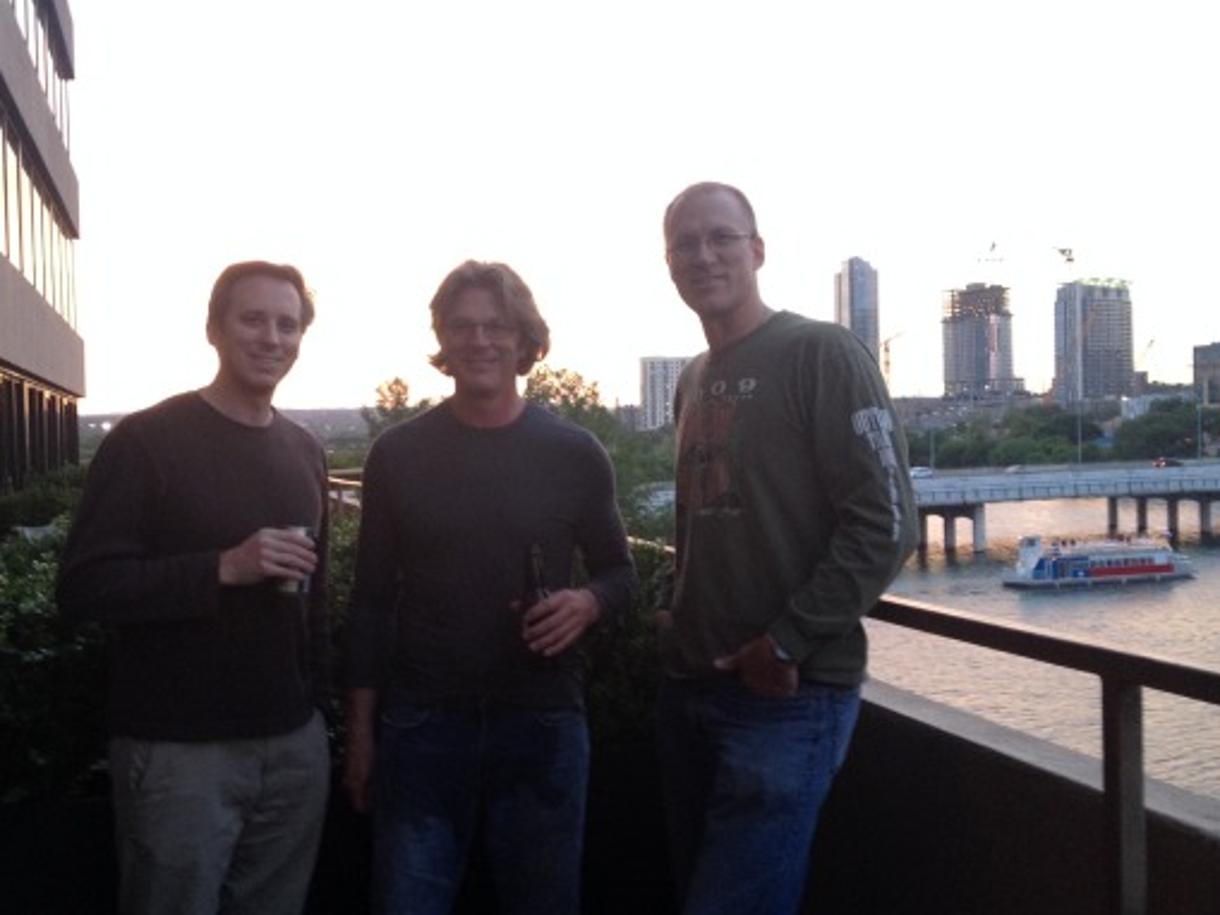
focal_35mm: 44
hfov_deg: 42.9
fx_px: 1551
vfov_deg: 32.9
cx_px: 570
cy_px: 458
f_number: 2.4
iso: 125
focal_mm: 4.28
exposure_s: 1/20
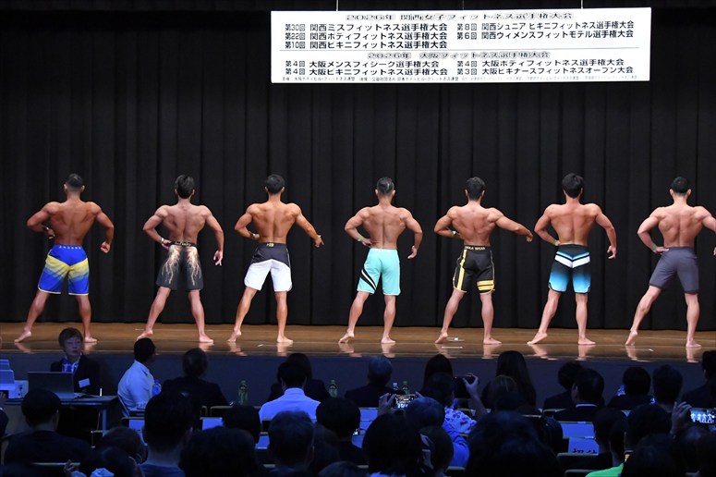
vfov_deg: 14.7
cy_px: 238
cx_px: 358
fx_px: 1849
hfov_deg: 21.9
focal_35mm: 93
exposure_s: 1/400
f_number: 5.6
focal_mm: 62
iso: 8000
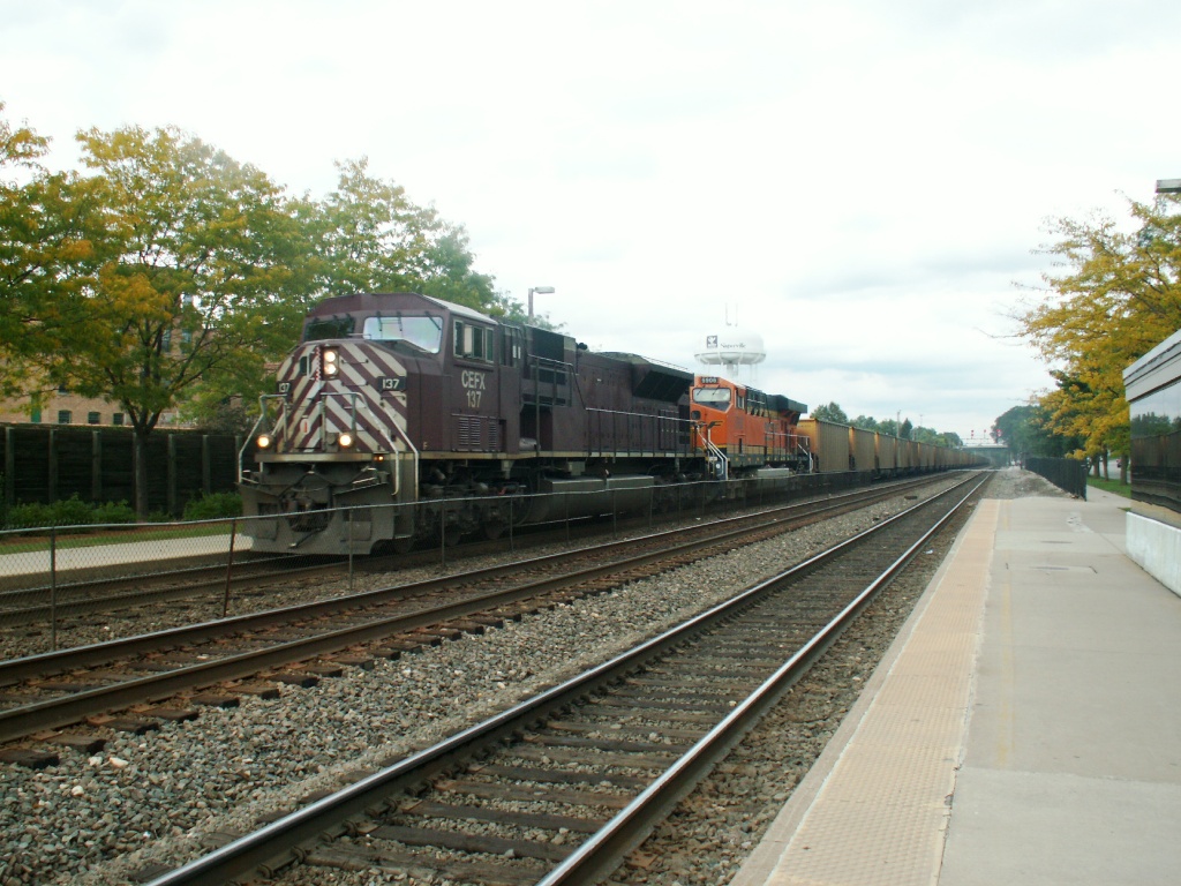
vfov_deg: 40.7
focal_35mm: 35
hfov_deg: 52.6
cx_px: 590
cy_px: 443
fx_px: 1194
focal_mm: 5.86
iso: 50
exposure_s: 1/250
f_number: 3.2
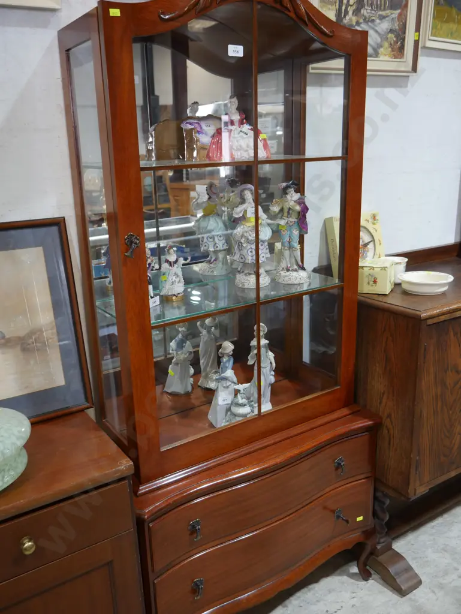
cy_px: 307
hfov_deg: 46.8
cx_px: 230
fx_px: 532
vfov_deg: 59.9
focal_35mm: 30
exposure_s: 1/60
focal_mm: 15
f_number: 3.6
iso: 400
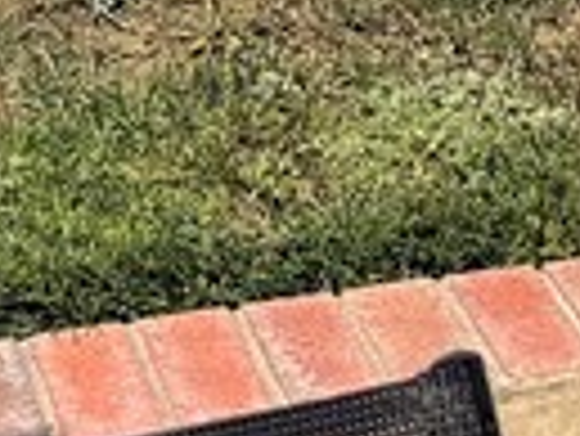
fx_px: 3186
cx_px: 342
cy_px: -1187
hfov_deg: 10.4
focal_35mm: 190
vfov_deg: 6.6
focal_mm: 6.8
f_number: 1.8
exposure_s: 1/4673
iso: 80
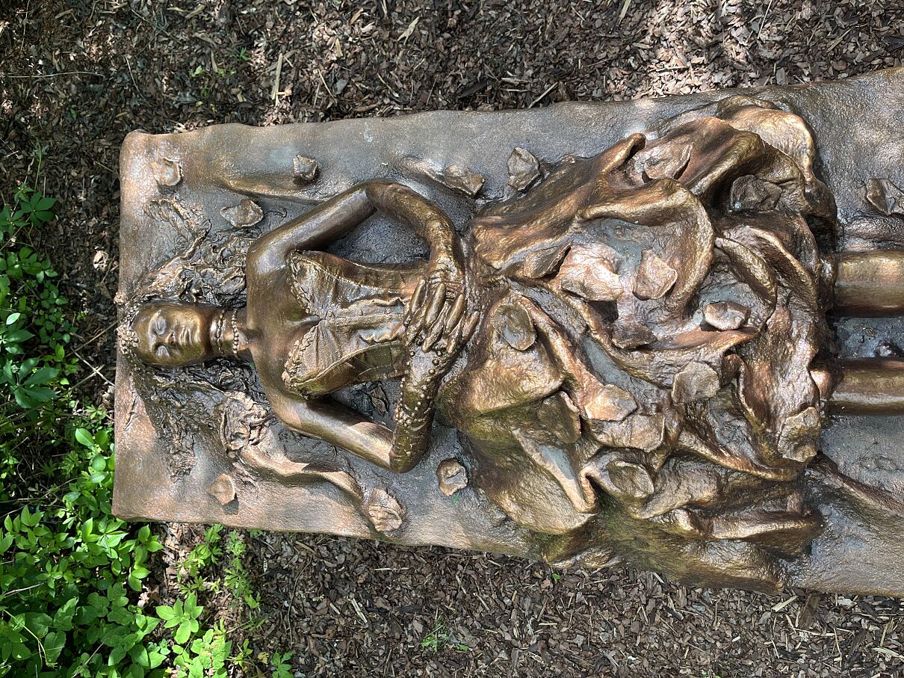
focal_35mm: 26
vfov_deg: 53.0
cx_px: 452
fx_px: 679
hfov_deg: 67.3
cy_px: 339
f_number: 1.6
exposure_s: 1/272
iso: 40
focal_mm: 5.1
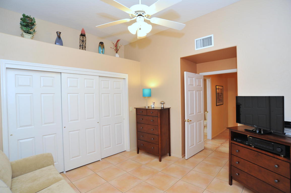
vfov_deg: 67.3
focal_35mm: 18
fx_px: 145
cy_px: 96
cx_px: 146
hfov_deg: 90.0
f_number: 7.1
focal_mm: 18
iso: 1000
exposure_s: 1/40
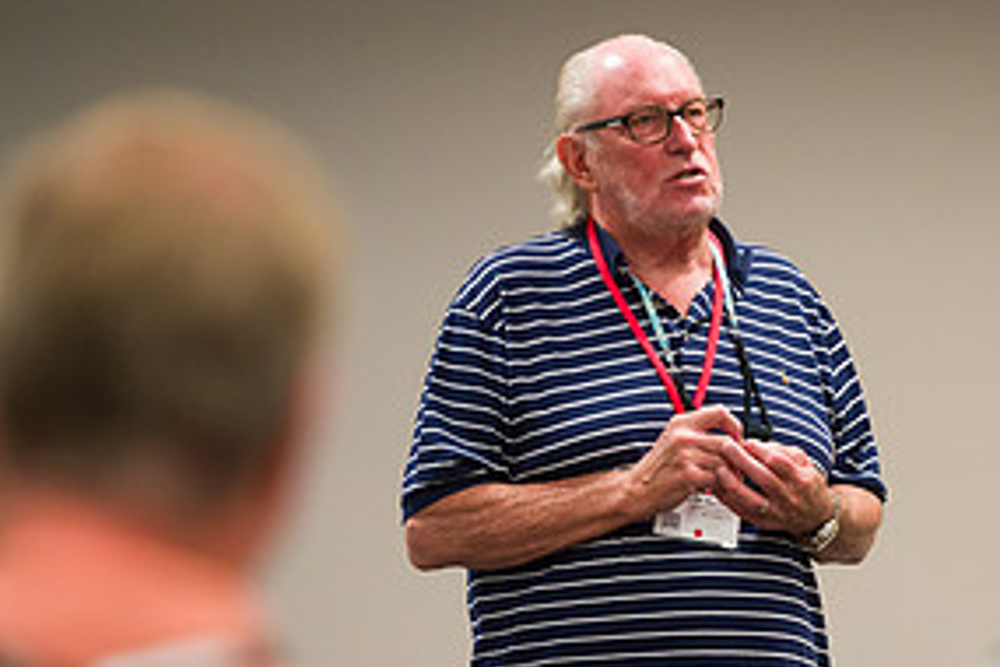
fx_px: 10166
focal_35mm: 366
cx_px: 737
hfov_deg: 5.6
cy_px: 597
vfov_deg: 3.8
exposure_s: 1/125
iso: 2500
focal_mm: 180
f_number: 3.2
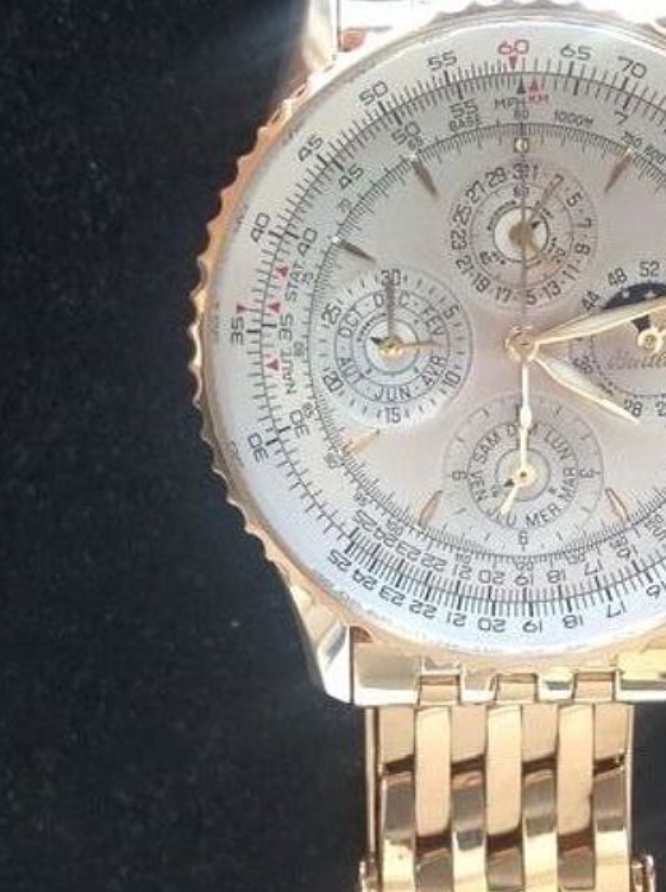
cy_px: 600
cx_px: 316
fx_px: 2160
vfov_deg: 23.2
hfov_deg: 17.5
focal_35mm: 84
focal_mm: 4.28
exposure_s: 1/15
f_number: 2.4
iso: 125
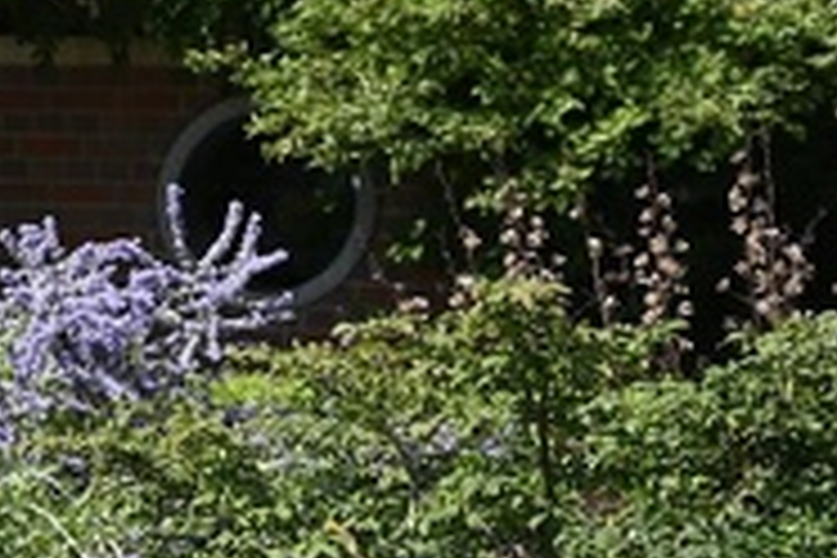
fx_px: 4836
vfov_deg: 6.6
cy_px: 396
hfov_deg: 9.4
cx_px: -698
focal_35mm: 208
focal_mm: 49
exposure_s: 1/250
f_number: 5.6
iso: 180
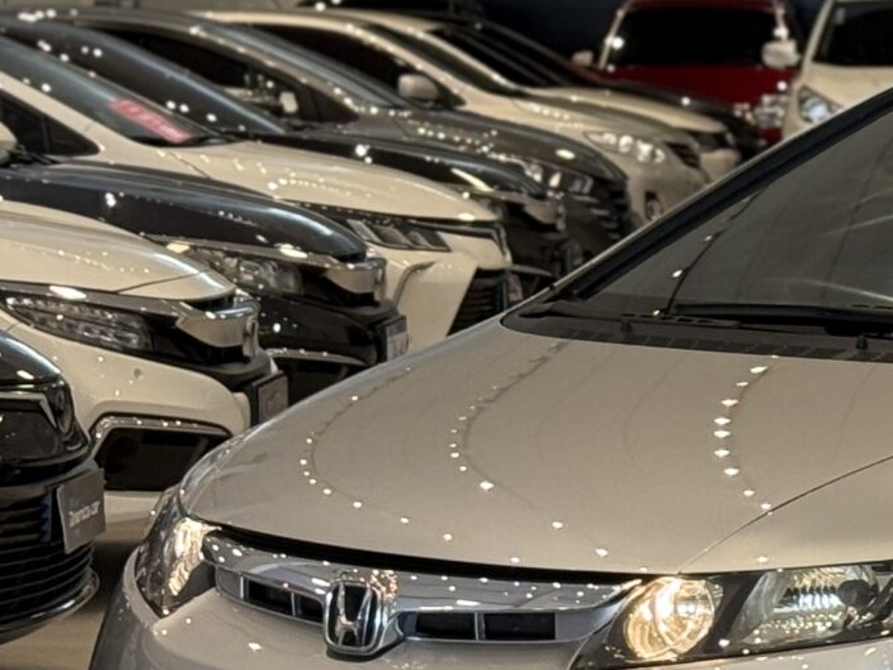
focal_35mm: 181
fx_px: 4668
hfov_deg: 10.7
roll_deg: +0.1
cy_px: 442
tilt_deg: -4.8
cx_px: 1148
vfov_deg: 8.2
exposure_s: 1/120
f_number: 1.78
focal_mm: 6.76
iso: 200
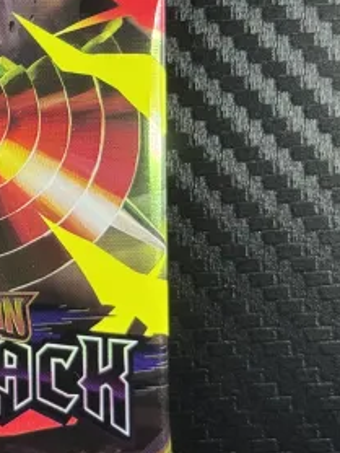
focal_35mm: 138
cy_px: 111
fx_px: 1804
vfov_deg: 14.2
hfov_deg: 10.5
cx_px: -89
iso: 64
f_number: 1.78
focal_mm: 6.76
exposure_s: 1/604
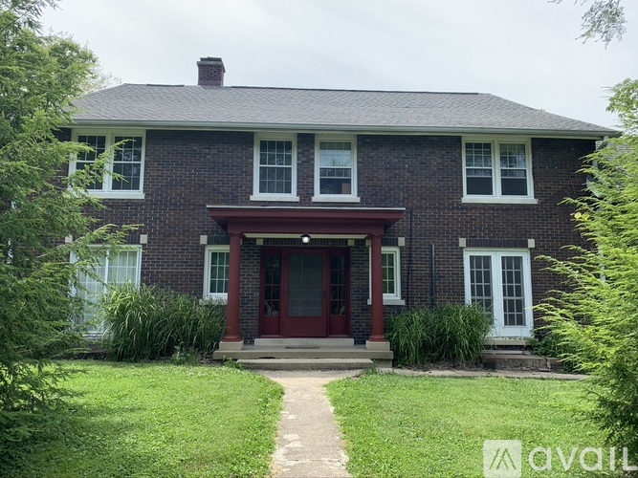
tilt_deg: +8.1
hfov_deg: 67.3
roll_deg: -0.2
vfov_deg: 53.0
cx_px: 319
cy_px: 239
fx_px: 479
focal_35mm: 26
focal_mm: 4.25
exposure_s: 1/1001
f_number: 1.8
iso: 25
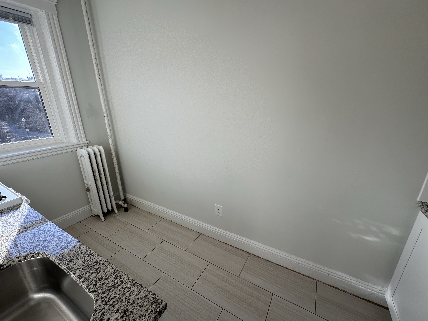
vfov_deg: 81.7
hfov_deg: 98.2
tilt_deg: -18.6
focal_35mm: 15
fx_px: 185
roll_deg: +1.2
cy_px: 163
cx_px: 214
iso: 40
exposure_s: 1/267
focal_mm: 2.22
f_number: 2.2
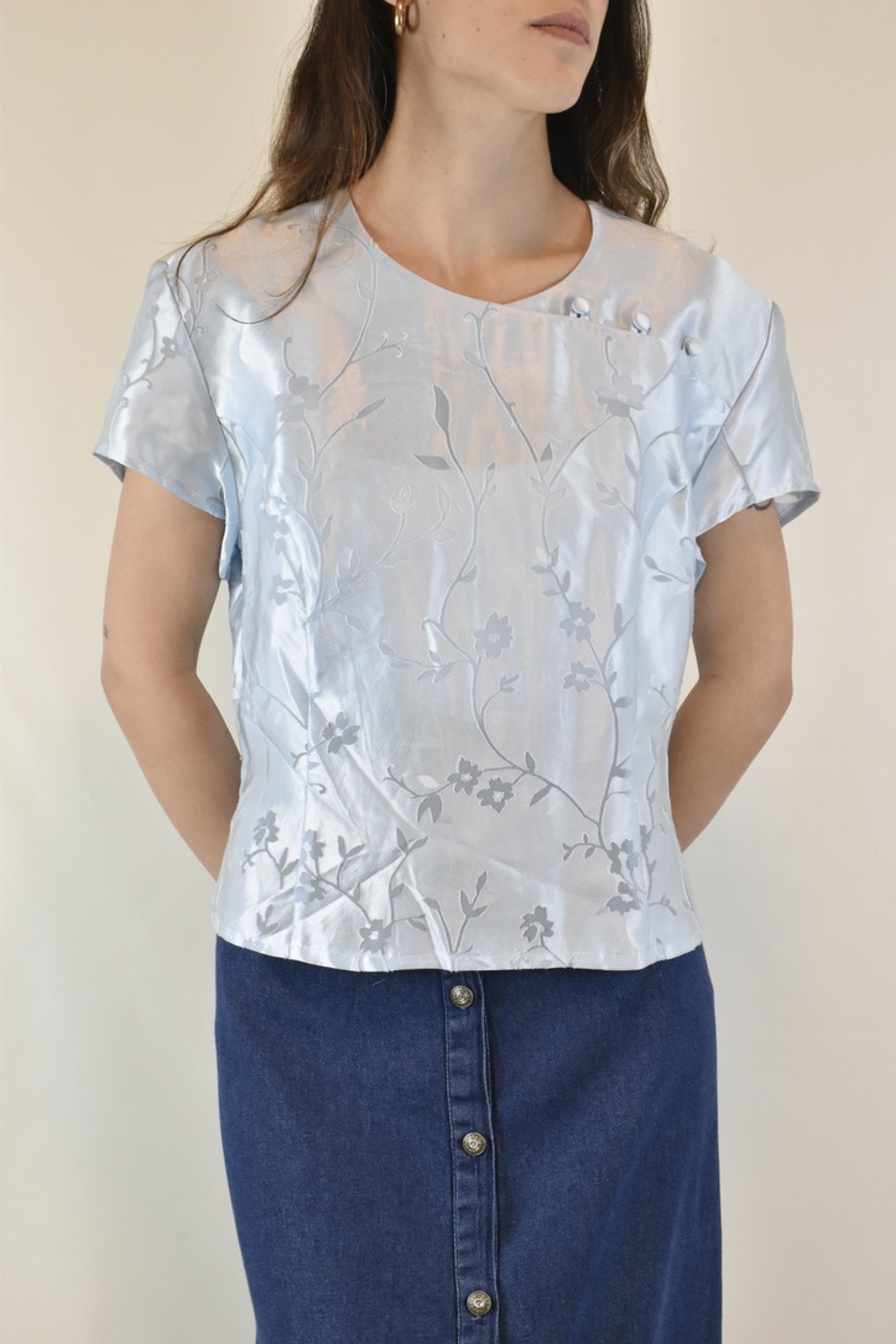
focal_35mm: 60
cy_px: 672
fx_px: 2240
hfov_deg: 22.6
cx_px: 448
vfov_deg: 33.4
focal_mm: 40
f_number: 16
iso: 1600
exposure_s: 1/40
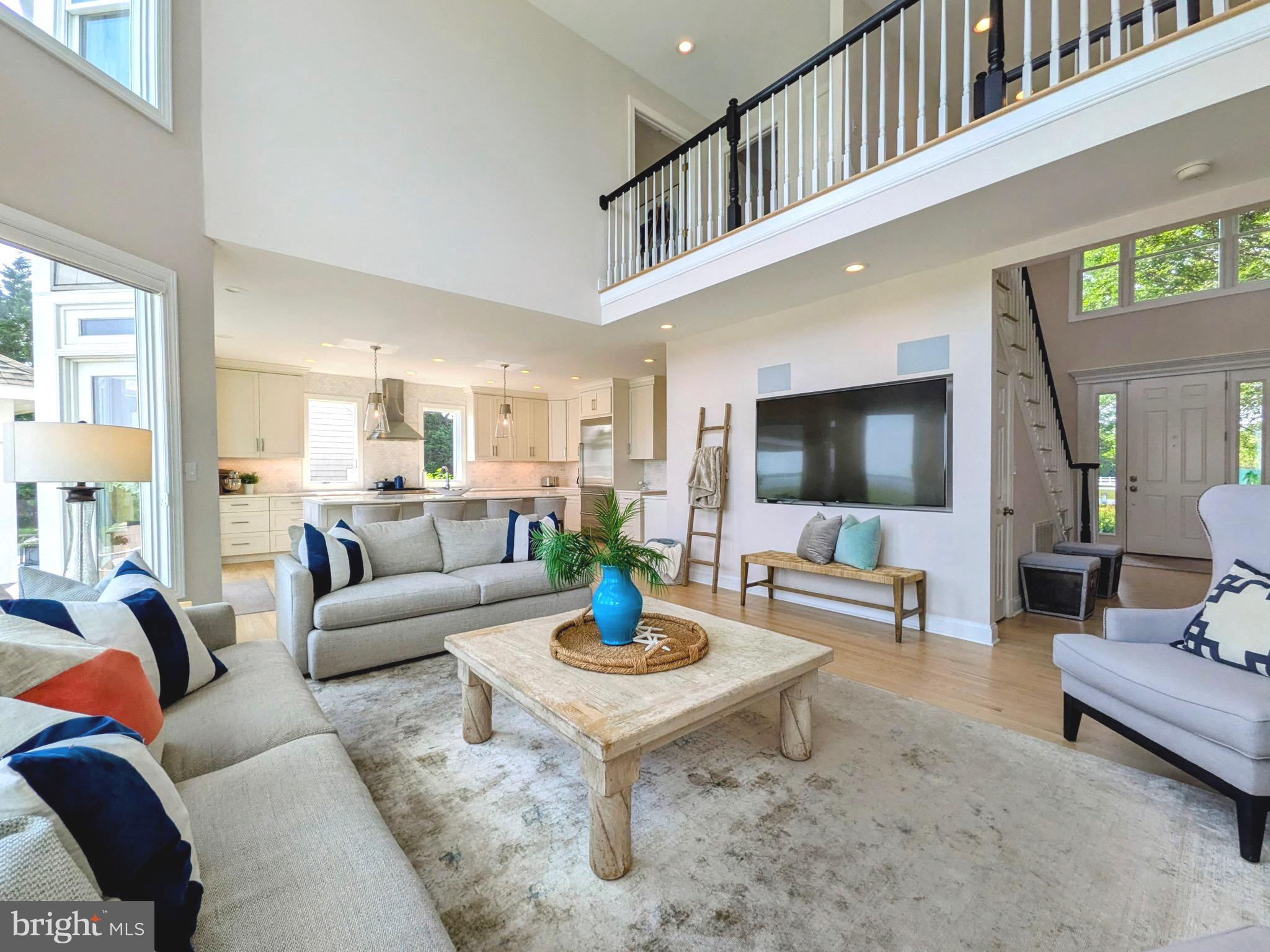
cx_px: 635
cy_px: 476
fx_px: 514
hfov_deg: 102.1
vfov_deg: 85.7
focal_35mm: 14
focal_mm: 1.85
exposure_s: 1/553
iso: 67
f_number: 2.2
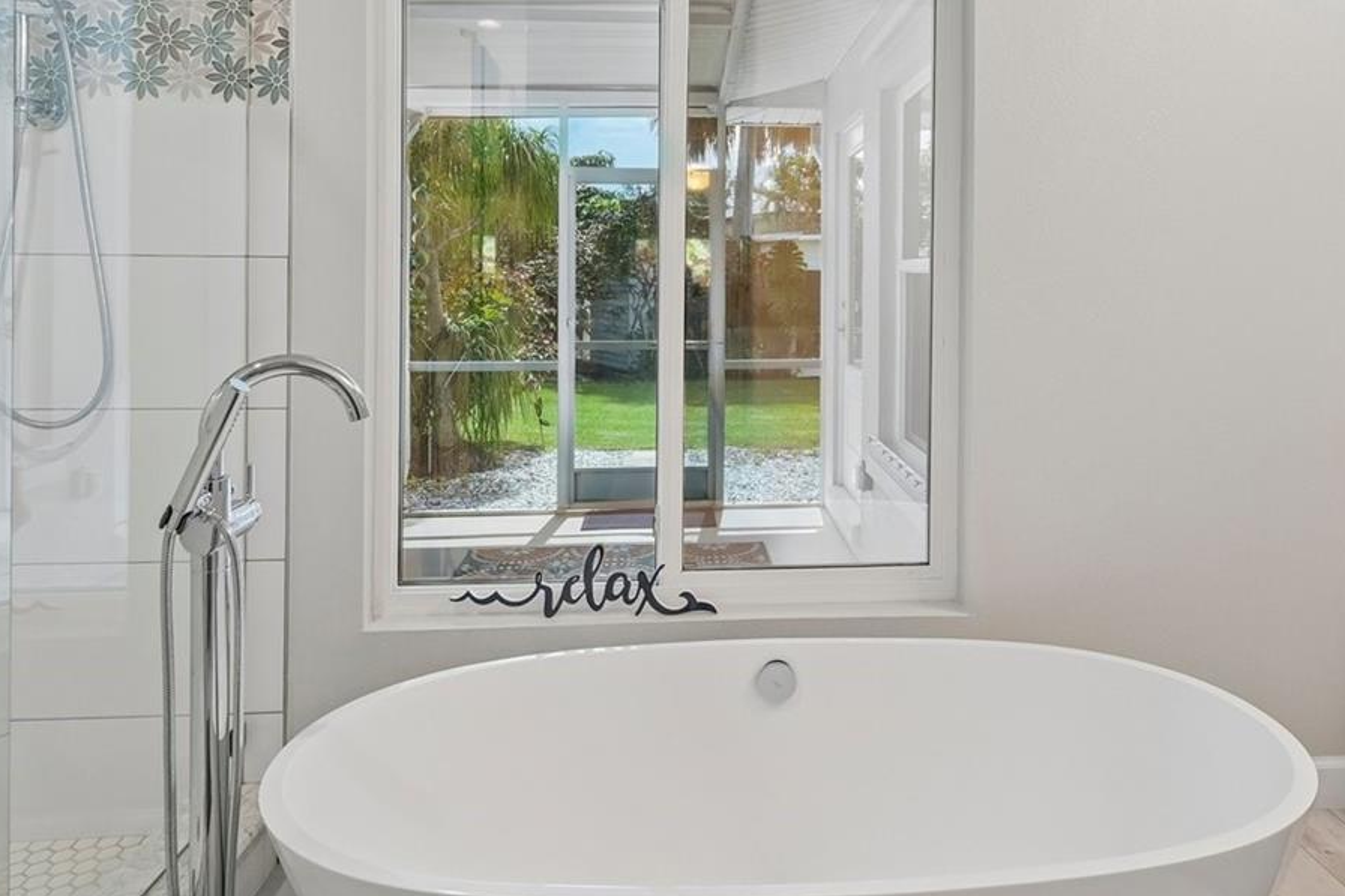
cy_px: 284
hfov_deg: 71.1
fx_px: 934
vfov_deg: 50.2
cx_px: 775
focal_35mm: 25
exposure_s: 1/30
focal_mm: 14
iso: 400
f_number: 8
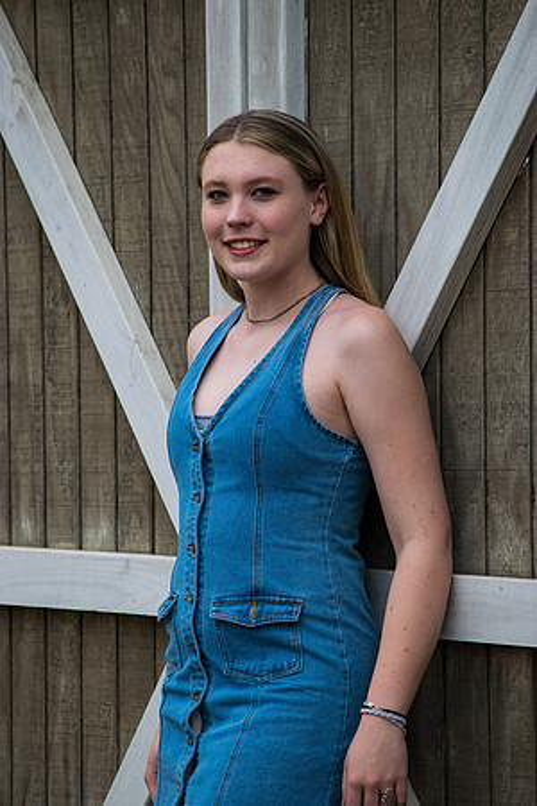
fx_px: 5202
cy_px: 403
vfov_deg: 8.9
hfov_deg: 5.9
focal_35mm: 232
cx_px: 268
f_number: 5
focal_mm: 155
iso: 800
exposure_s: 1/800
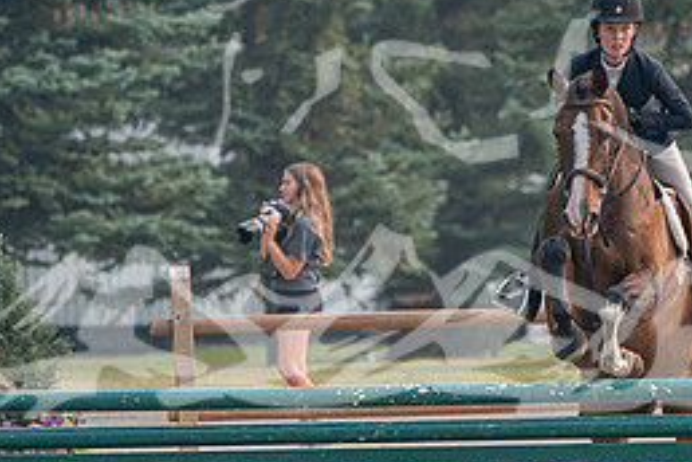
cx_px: 553
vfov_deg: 1.8
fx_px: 14627
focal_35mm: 761
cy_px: 265
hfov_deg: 2.7
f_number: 5.6
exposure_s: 1/800
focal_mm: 339
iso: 500
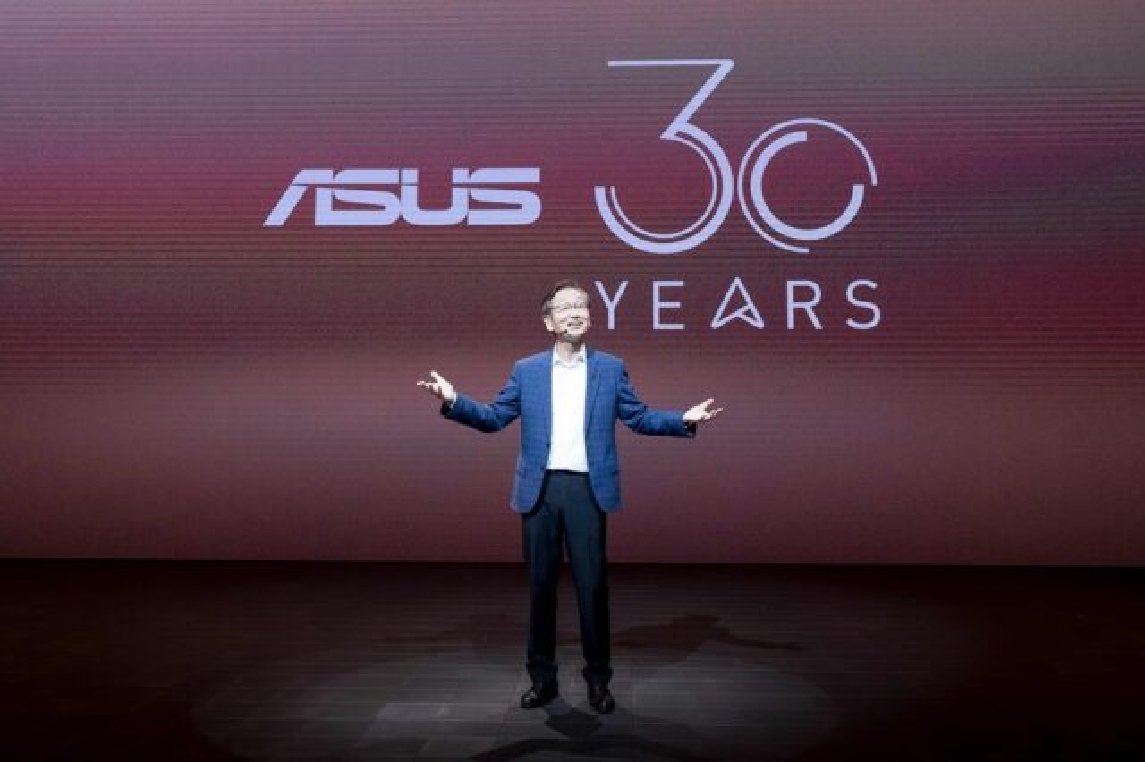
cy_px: 381
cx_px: 572
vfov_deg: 35.9
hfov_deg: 51.9
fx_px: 1176
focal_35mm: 37
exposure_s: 1/125
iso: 2000
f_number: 7.1
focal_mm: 37
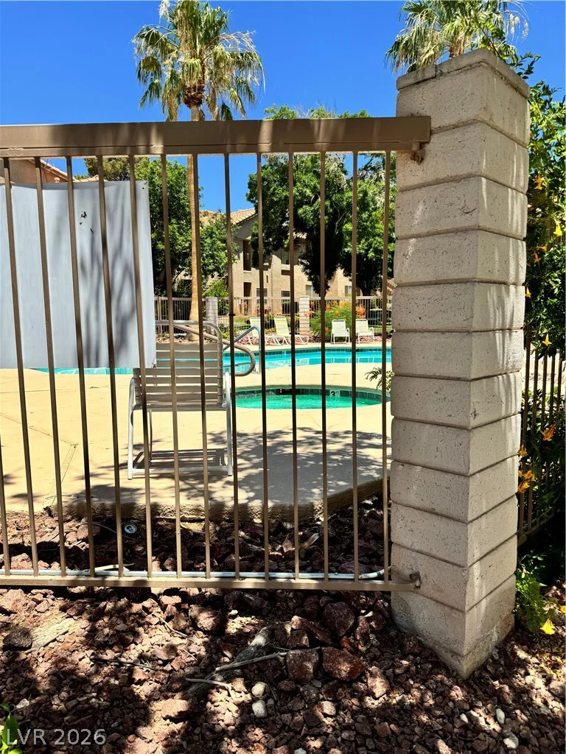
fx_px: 523
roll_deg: -0.4
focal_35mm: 24
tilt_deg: -5.3
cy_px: 377
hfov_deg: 56.8
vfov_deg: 71.6
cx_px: 283
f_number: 1.78
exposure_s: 1/3802
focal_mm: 6.76
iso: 80
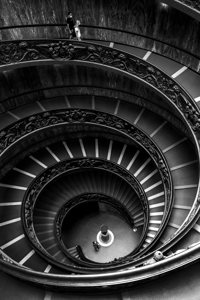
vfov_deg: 73.7
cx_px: 100
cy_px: 150
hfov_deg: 53.1
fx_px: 200
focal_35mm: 24
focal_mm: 24
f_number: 5
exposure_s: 1/125
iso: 2000
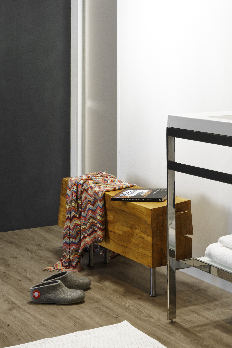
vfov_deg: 25.8
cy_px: 99
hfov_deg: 17.3
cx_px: 191
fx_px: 754
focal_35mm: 78
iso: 200
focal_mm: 44
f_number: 20
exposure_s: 1.6
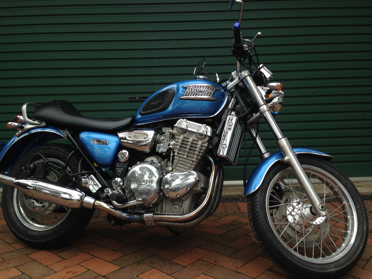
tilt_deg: -8.5
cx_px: 186
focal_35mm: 33
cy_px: 140
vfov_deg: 42.9
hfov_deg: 55.4
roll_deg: +0.9
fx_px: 355
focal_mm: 4.12
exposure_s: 1/264
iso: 50
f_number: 2.4
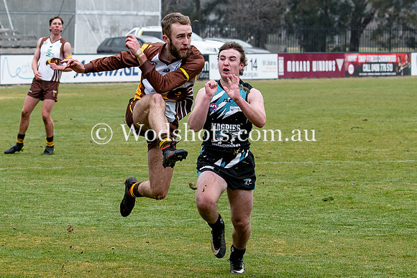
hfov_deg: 8.8
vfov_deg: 5.9
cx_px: 144
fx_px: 2712
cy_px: 145
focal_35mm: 234
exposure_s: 1/800
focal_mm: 70
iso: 360
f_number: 4
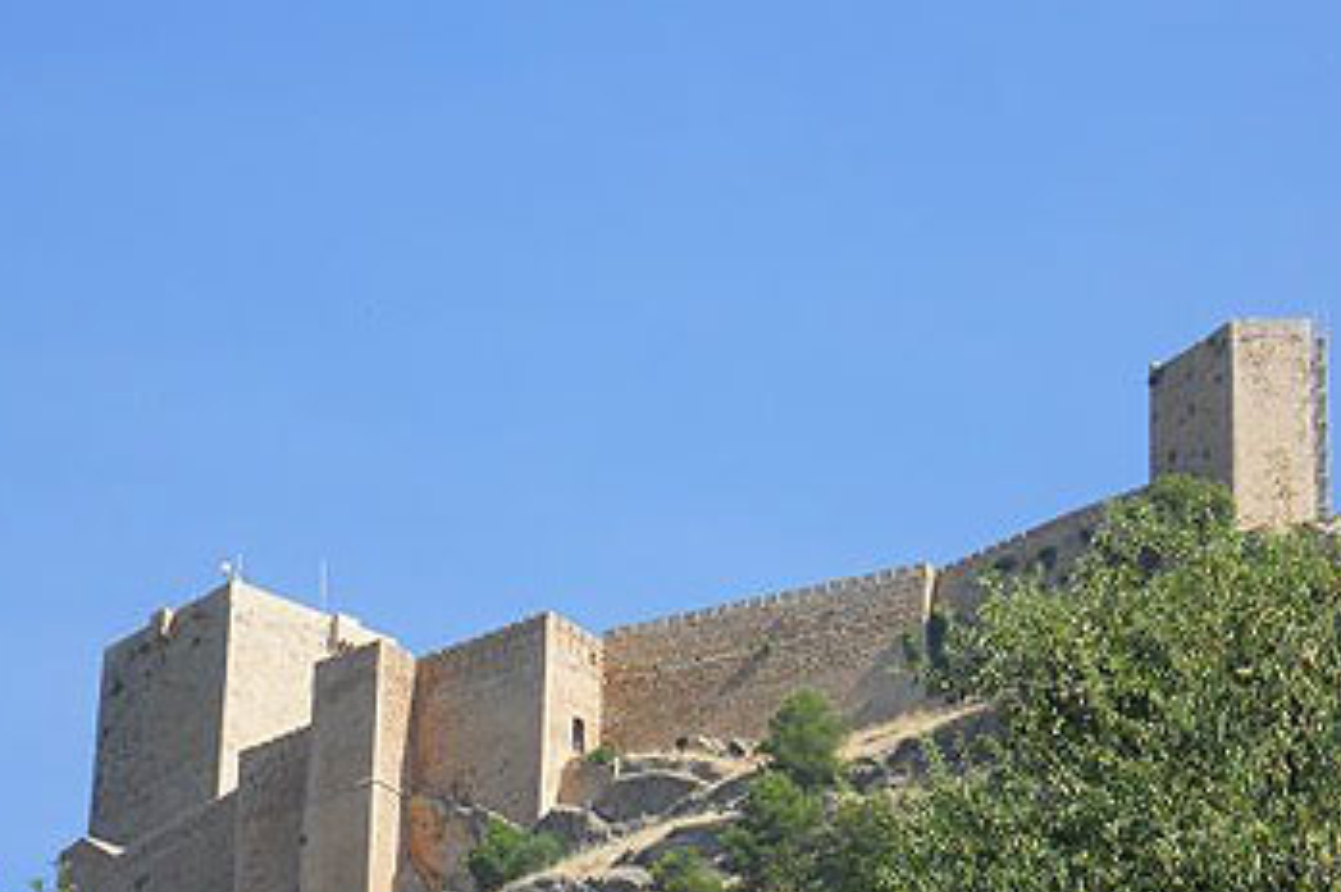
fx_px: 6996
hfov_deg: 10.9
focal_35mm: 188
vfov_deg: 7.3
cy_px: 581
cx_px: 722
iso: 200
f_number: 6.6
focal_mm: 25
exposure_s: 1/500
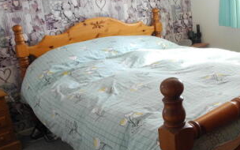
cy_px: 79
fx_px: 373
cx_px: 196
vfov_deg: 22.7
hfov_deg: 34.5
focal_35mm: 57
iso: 100
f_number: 2.8
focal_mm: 6
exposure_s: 1/46.8
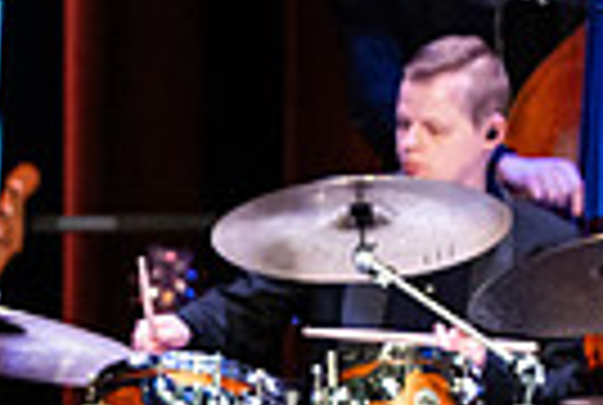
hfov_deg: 2.4
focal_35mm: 863
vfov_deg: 1.6
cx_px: 58
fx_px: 14487
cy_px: 436
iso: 6400
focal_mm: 200
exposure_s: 1/400
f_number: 2.8
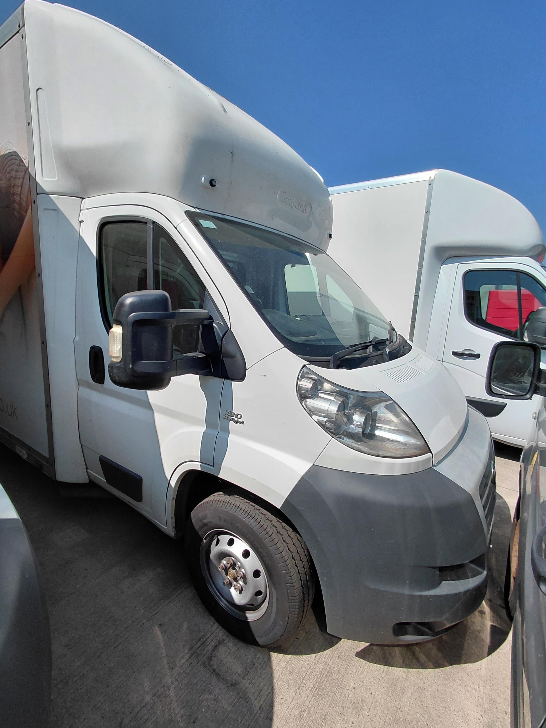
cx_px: 273
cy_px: 364
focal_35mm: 16
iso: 40
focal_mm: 1.64
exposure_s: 1/3855
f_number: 2.2
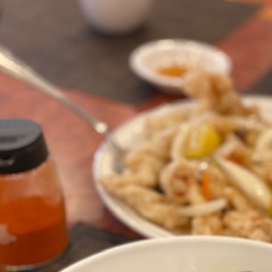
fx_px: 889
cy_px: 288
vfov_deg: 16.9
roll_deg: -3.2
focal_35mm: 100
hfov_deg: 17.3
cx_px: 214
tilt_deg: -36.2
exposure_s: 1/40
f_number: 2
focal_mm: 6
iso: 160
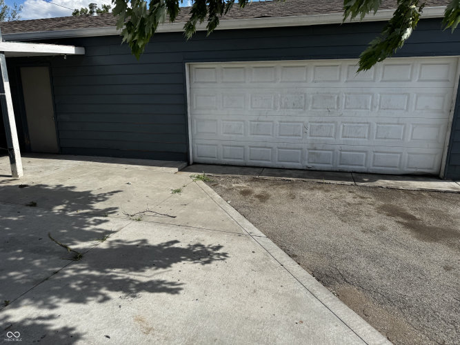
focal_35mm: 24
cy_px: 172
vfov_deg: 56.8
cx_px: 230
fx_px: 319
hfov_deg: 71.6
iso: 80
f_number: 1.78
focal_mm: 6.76
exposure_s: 1/4608
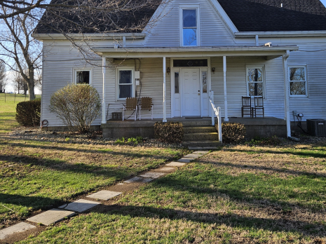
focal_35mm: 33
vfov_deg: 42.1
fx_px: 311
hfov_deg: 55.2
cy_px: 73
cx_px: 183
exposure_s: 1/707
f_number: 1.8
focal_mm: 5.4
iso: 25
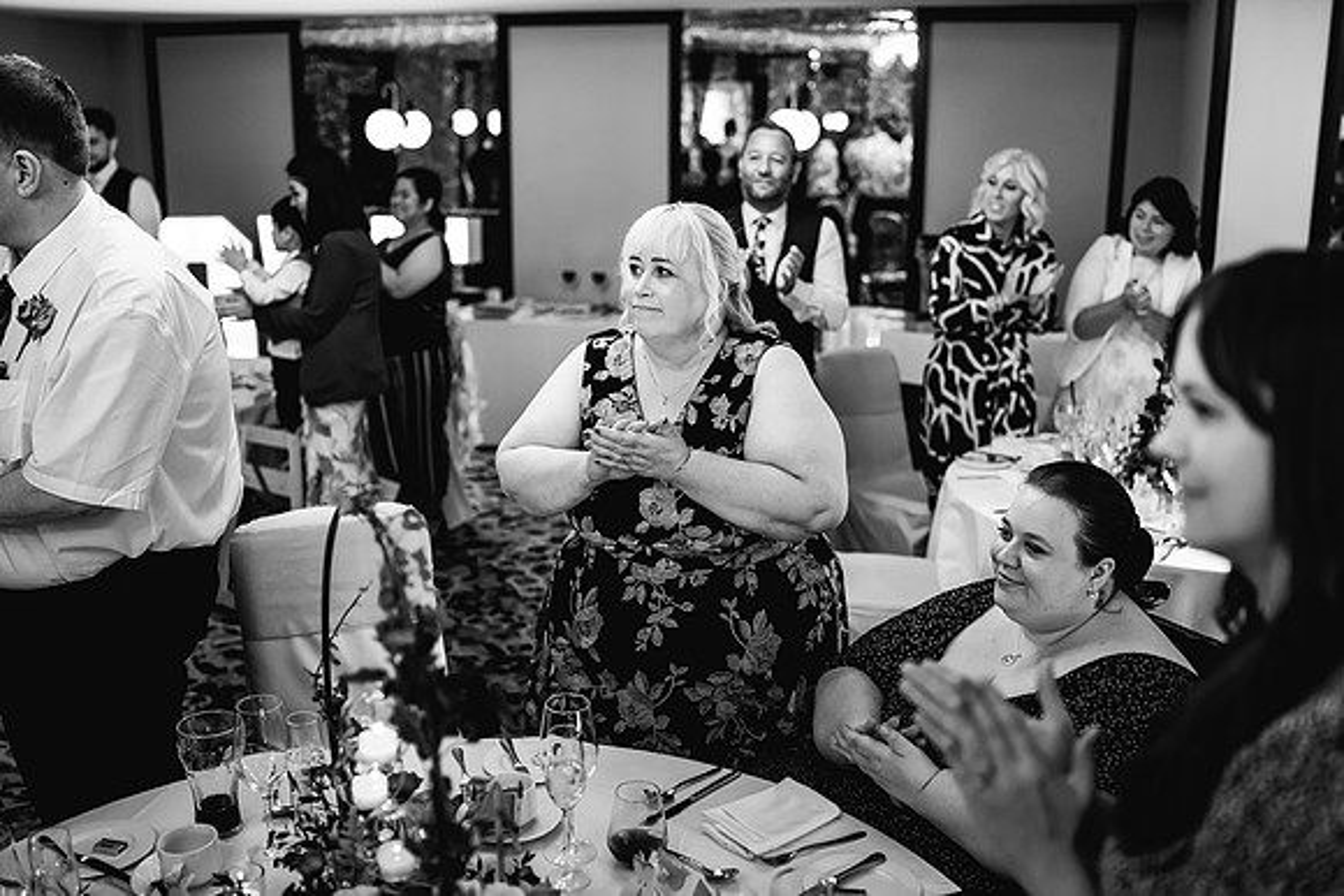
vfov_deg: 37.0
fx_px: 1339
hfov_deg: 53.3
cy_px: 448
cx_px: 672
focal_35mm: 36
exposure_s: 1/500
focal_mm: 35
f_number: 2
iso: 4000
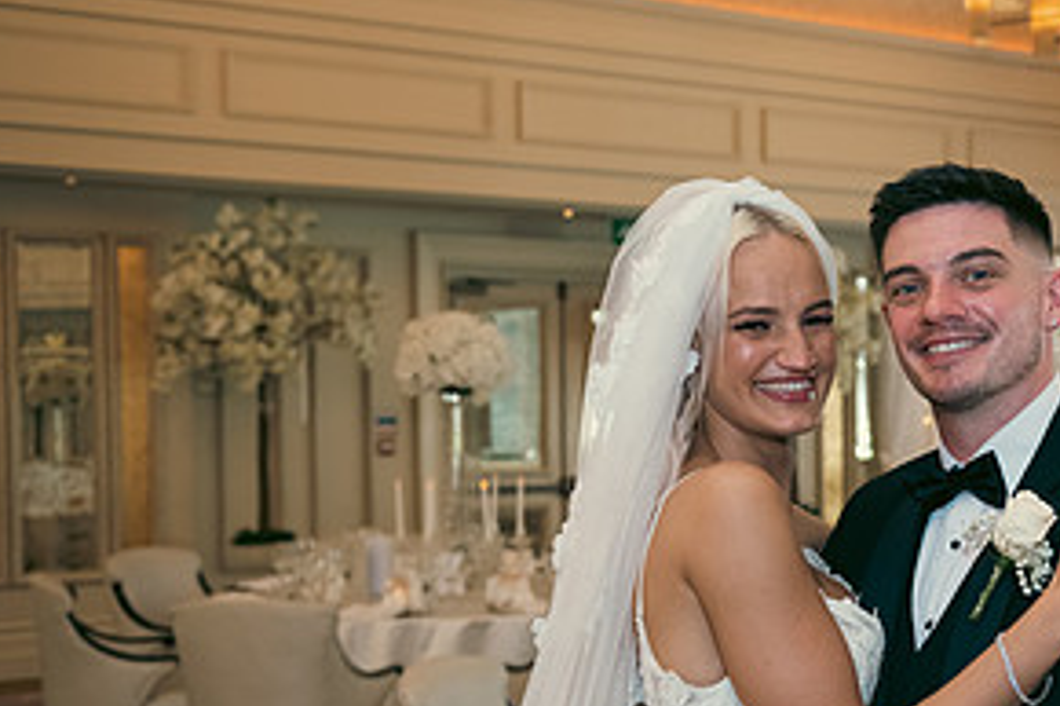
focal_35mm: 64
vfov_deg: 21.1
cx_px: 1002
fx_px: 1883
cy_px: 466
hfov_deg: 29.8
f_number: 3.5
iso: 640
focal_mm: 32
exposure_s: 1/160
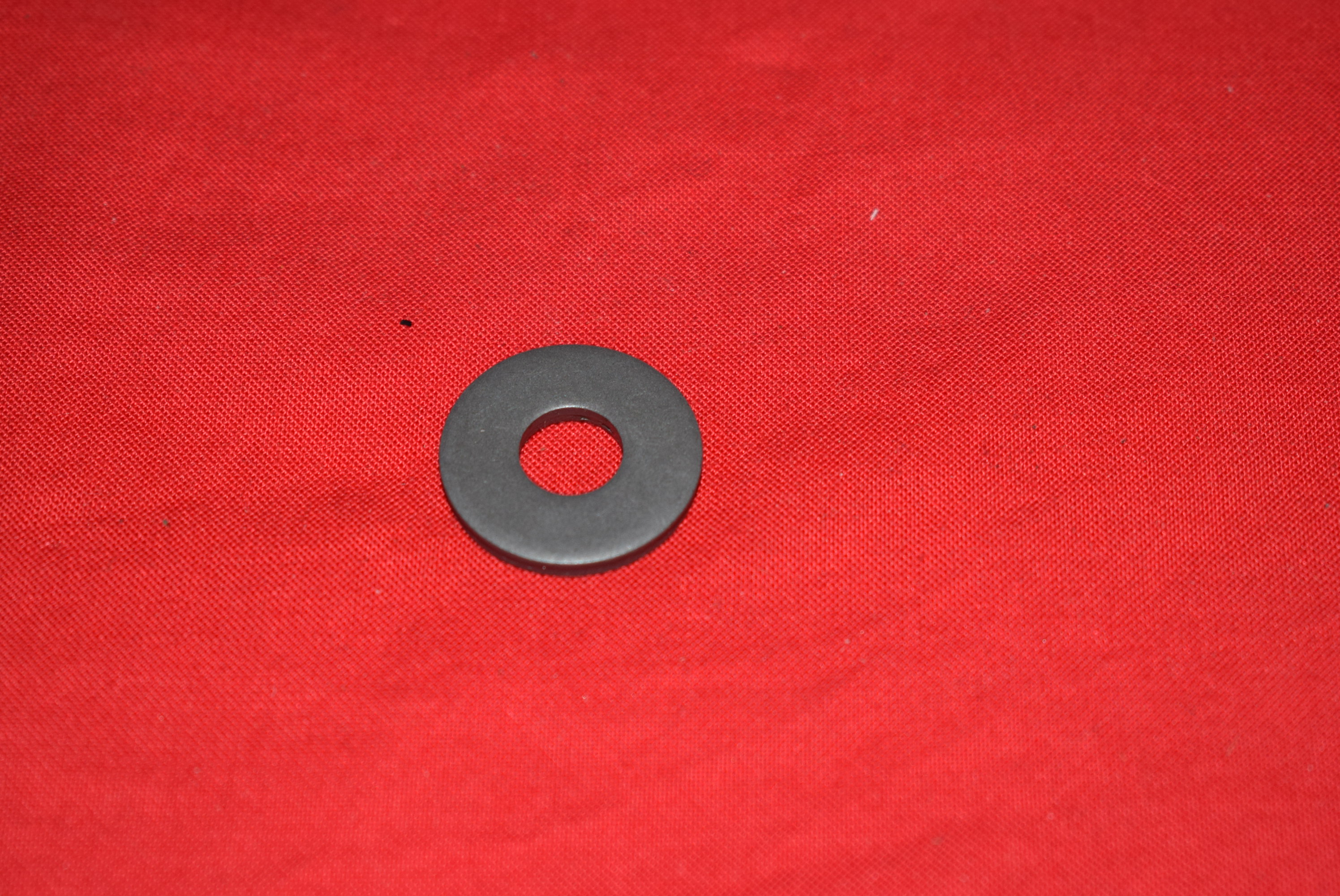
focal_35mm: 82
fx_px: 3073
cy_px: 448
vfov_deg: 16.6
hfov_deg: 24.6
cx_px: 670
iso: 400
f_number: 5.6
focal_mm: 55
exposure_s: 1/200
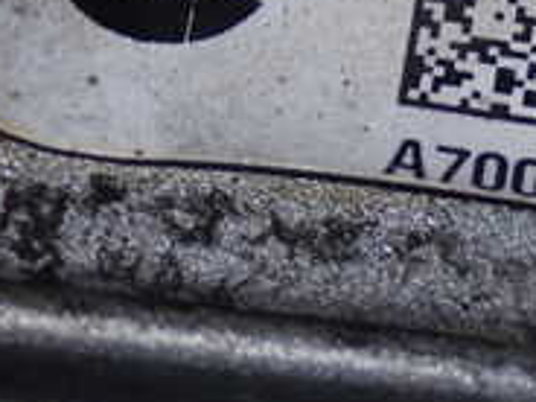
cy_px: 76
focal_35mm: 189
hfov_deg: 10.1
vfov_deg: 7.8
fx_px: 2927
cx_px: 842
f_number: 10
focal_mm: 10.35
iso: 200
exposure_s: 1/60
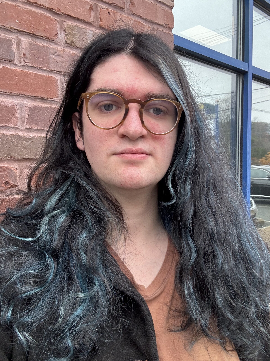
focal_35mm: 30
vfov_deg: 60.0
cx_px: 135
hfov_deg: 46.8
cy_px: 180
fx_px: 312
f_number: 1.9
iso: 64
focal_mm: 2.69
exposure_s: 1/121
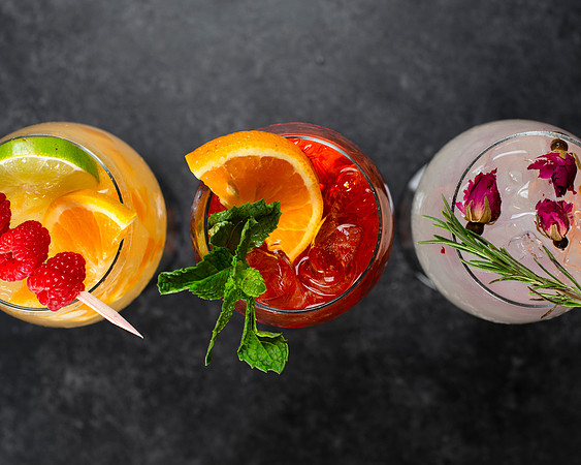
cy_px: 251
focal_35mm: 77
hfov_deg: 24.6
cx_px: 338
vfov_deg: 19.8
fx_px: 1332
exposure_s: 1/100
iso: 250
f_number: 4.5
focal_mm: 50
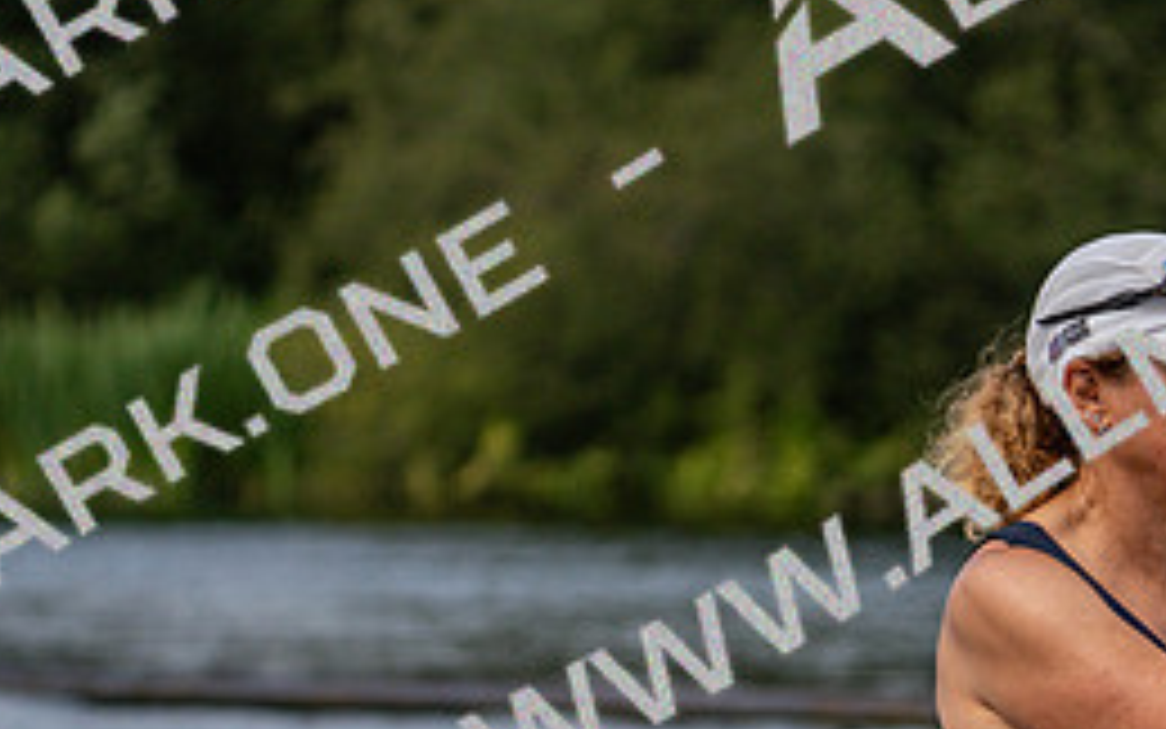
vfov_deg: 2.9
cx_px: 1017
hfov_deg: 4.6
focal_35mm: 457
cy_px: 803
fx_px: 14525
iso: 320
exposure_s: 1/1600
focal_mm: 200
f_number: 5.6
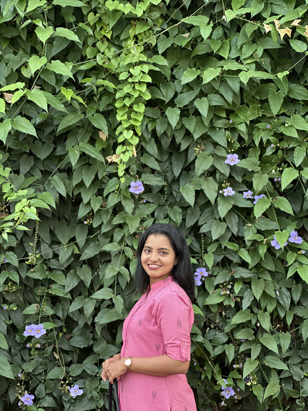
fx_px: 913
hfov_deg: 19.1
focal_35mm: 77
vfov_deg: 25.3
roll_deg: -0.9
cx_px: 154
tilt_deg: +4.1
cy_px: 206
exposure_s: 1/121
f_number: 2.8
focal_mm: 9
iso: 200
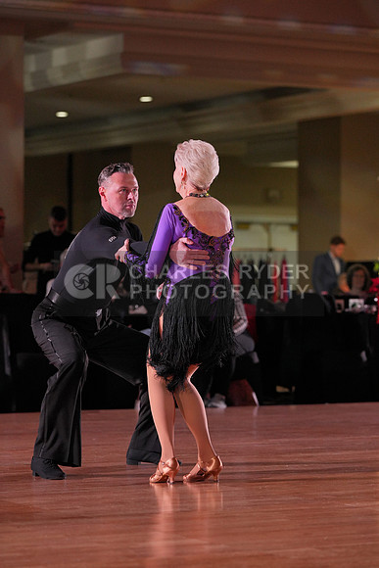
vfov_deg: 16.4
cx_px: 190
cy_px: 284
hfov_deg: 11.0
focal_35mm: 125
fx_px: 1973
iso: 2000
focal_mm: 125
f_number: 4
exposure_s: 1/500
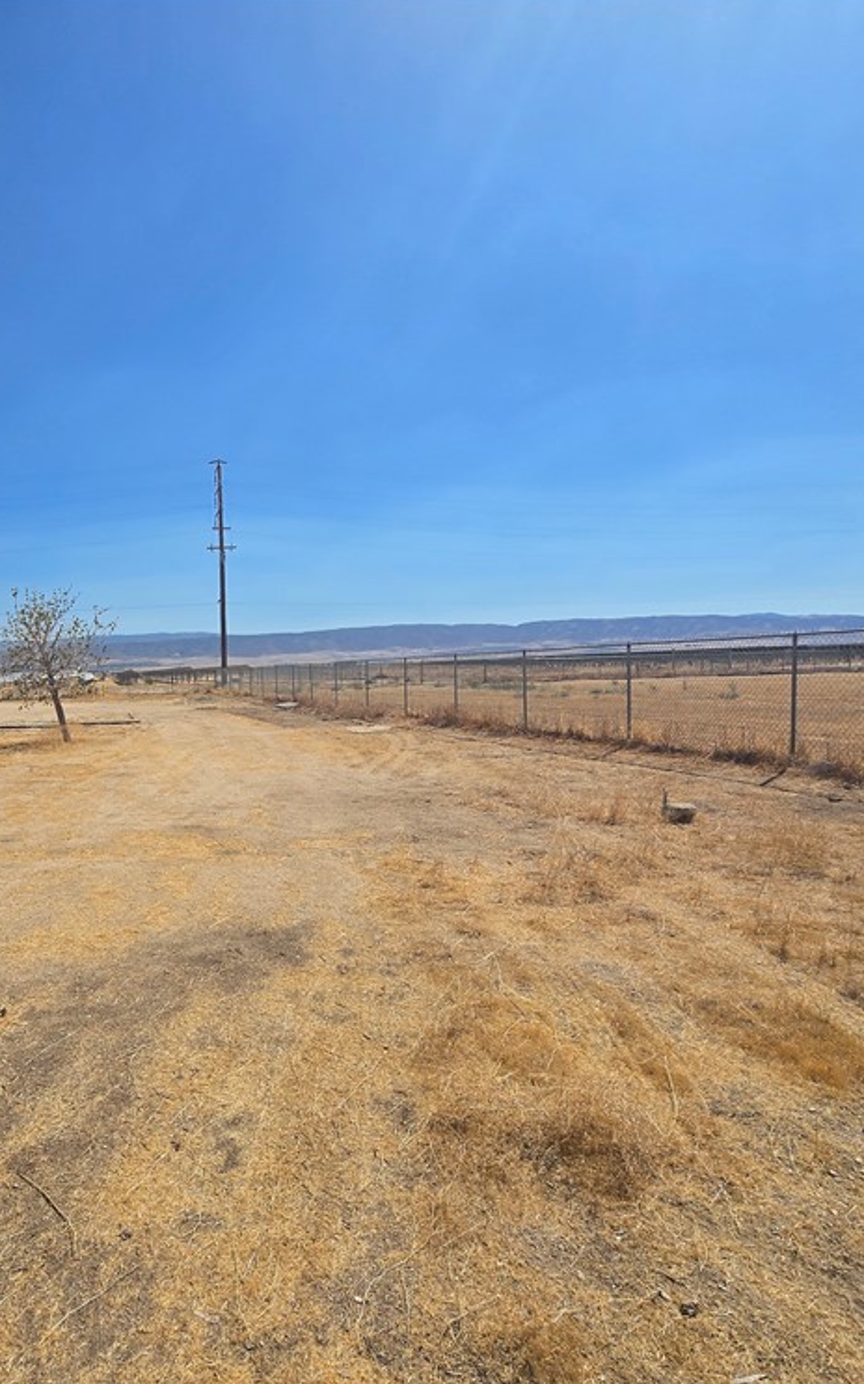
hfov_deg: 57.9
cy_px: 706
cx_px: 184
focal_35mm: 19
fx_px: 716
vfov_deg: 88.0
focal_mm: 2.2
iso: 50
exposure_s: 1/3707
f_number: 2.2
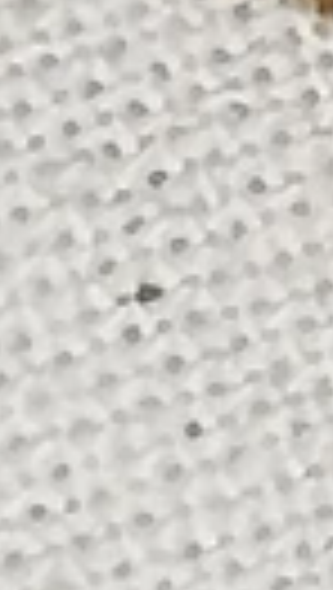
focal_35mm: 596
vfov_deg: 3.6
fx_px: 9326
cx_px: 1040
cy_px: 153
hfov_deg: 2.0
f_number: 1.7
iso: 100
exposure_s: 1/50
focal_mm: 5.31
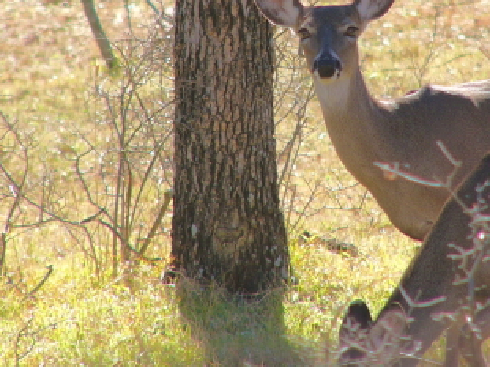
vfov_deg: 1.9
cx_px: 316
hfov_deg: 2.6
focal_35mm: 771
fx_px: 10910
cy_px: 71
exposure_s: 1/200
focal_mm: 72
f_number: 4
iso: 50
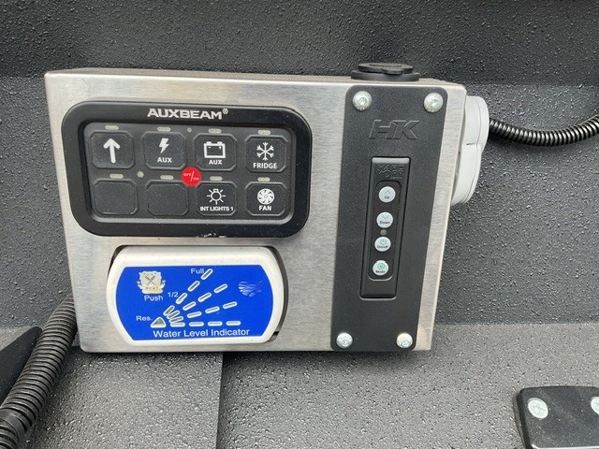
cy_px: 224
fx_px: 502
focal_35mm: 29
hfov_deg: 61.7
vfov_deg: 48.2
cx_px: 300
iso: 16
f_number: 1.8
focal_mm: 3
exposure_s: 1/186
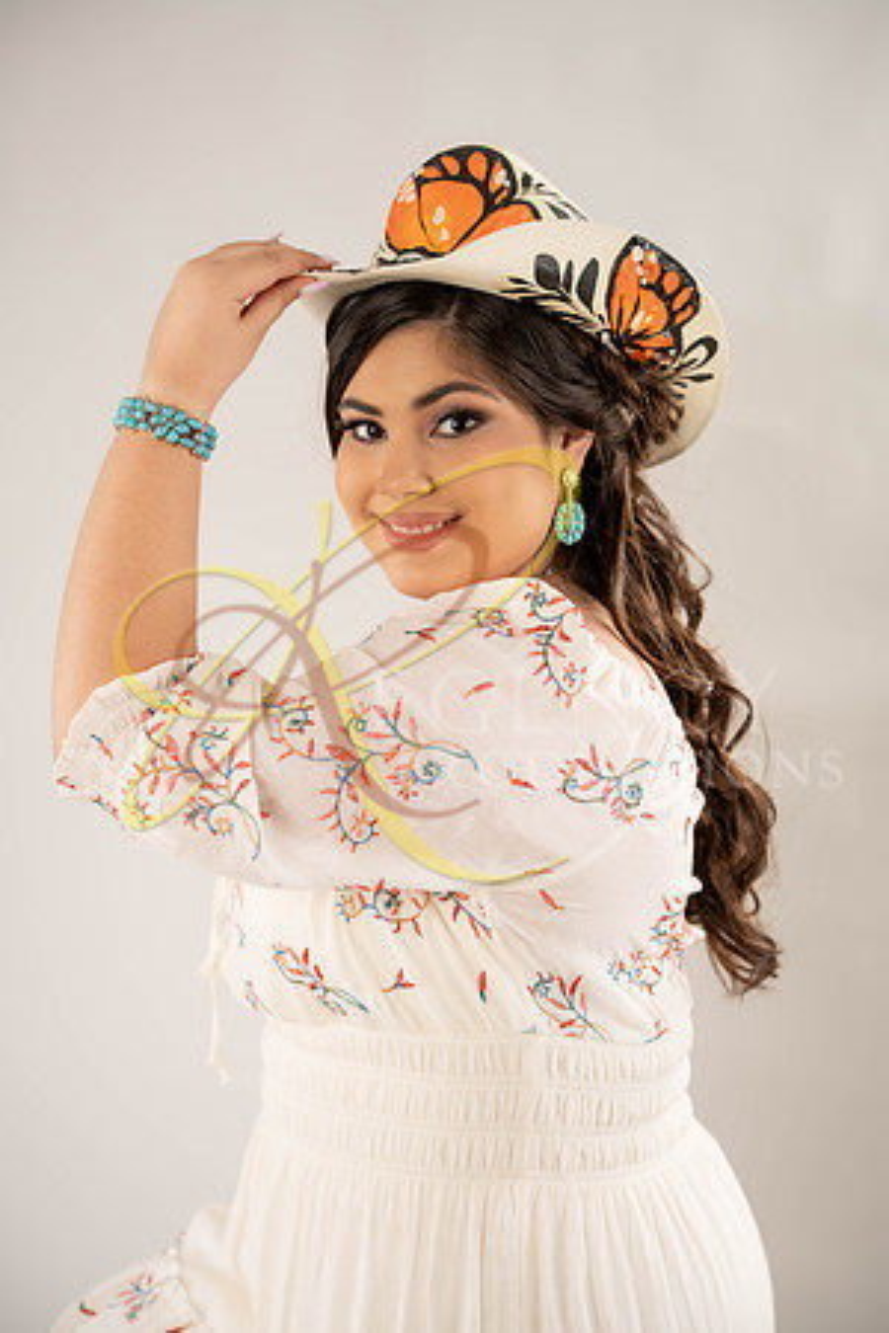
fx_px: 2111
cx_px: 444
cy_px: 666
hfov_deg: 23.8
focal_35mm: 57
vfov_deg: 35.1
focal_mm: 57
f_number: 2.8
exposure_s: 1/320
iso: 250
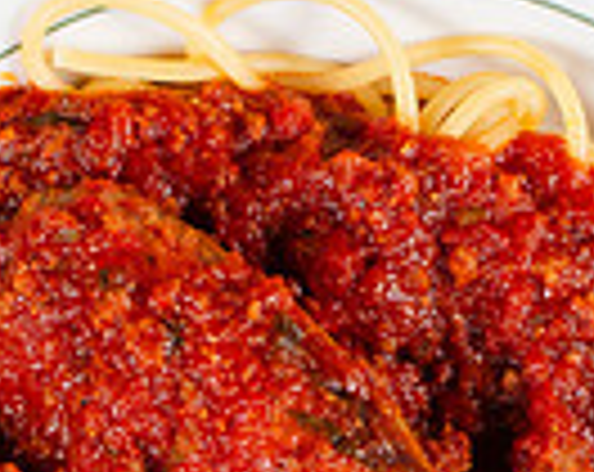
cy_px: 508
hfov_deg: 7.5
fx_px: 4508
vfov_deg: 6.0
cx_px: 301
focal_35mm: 257
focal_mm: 50
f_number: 10
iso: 200
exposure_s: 1/250
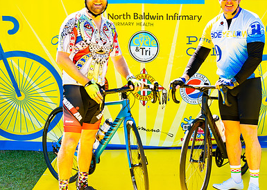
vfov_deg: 19.5
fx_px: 554
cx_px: 165
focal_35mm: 73
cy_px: 82
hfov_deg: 27.0
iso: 100
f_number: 2.8
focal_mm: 40
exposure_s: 1/200
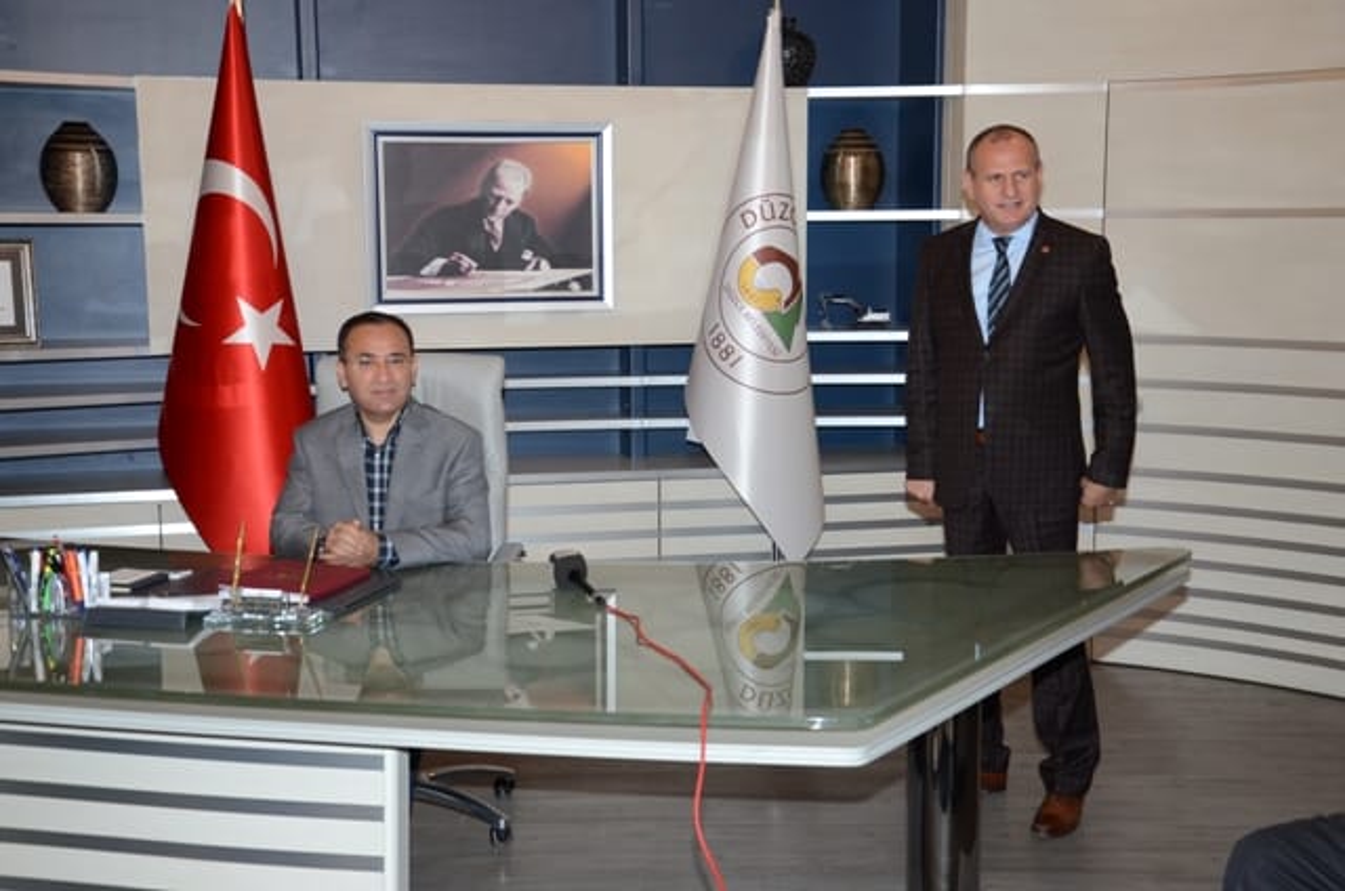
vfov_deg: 26.4
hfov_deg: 39.0
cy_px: 446
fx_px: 1902
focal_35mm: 51
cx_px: 672
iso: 1000
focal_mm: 34
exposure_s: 1/100
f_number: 4.2
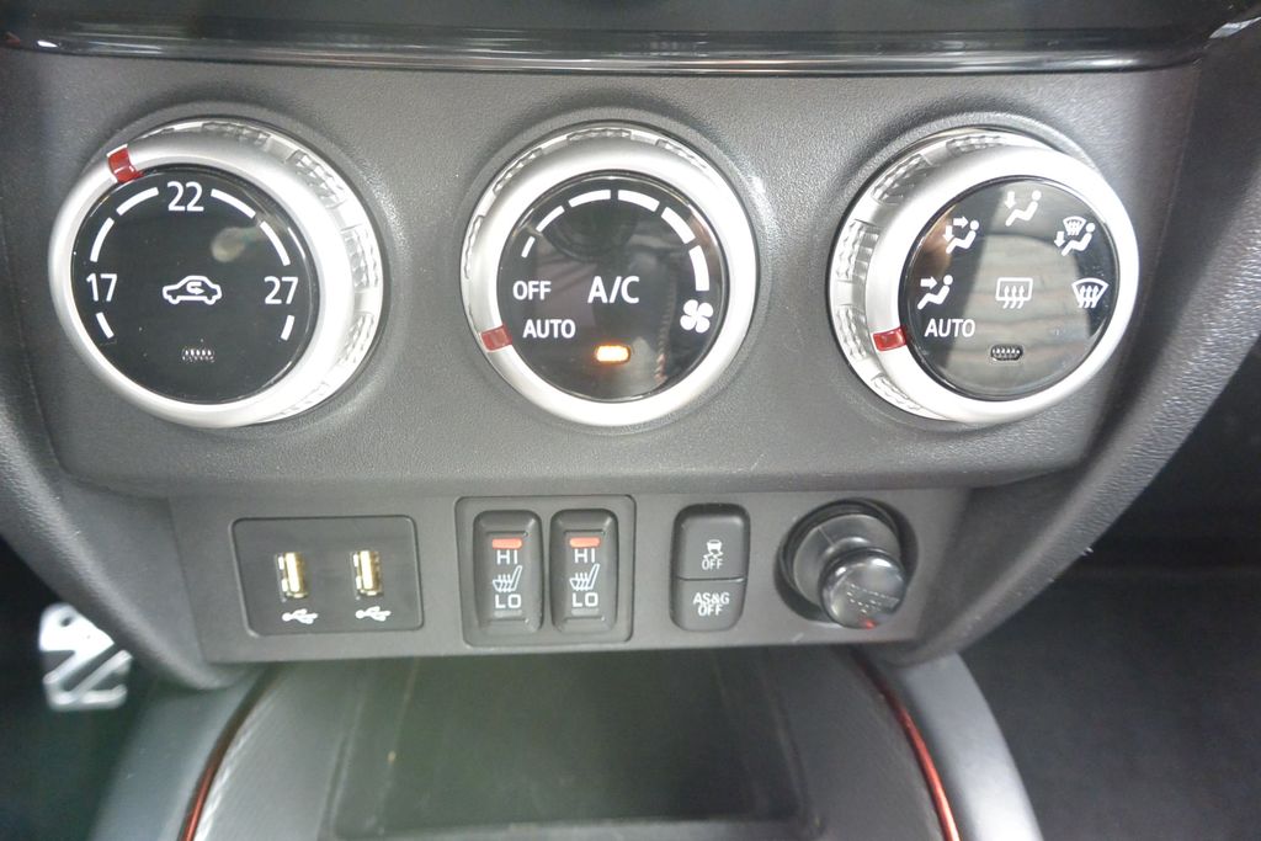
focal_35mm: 27
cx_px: 630
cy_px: 420
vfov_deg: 47.9
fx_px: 946
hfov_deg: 67.4
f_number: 3.5
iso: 1600
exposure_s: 1/125
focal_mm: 10
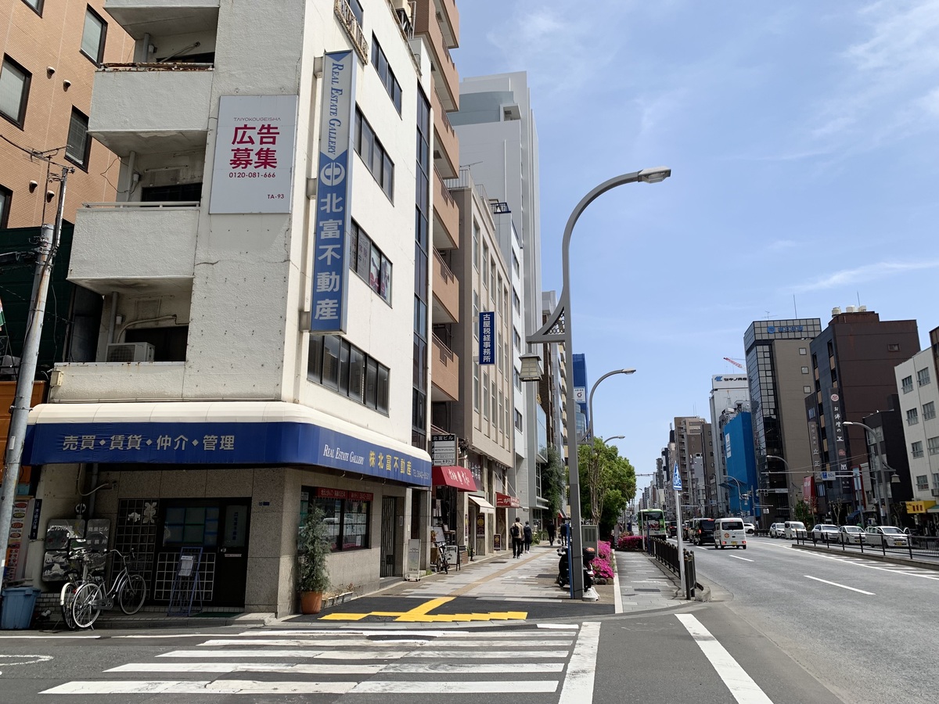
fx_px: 705
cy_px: 352
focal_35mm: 26
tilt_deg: +14.2
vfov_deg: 53.1
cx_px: 470
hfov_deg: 67.3
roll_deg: -0.3
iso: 25
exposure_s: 1/2994
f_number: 1.8
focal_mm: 4.25
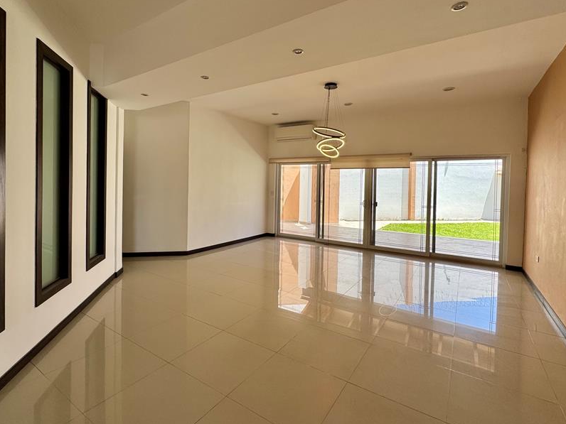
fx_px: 294
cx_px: 272
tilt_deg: -1.7
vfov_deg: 71.4
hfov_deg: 87.7
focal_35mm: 18
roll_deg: -1.7
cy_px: 188
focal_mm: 2.22
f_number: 2.2
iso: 40
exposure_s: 1/163
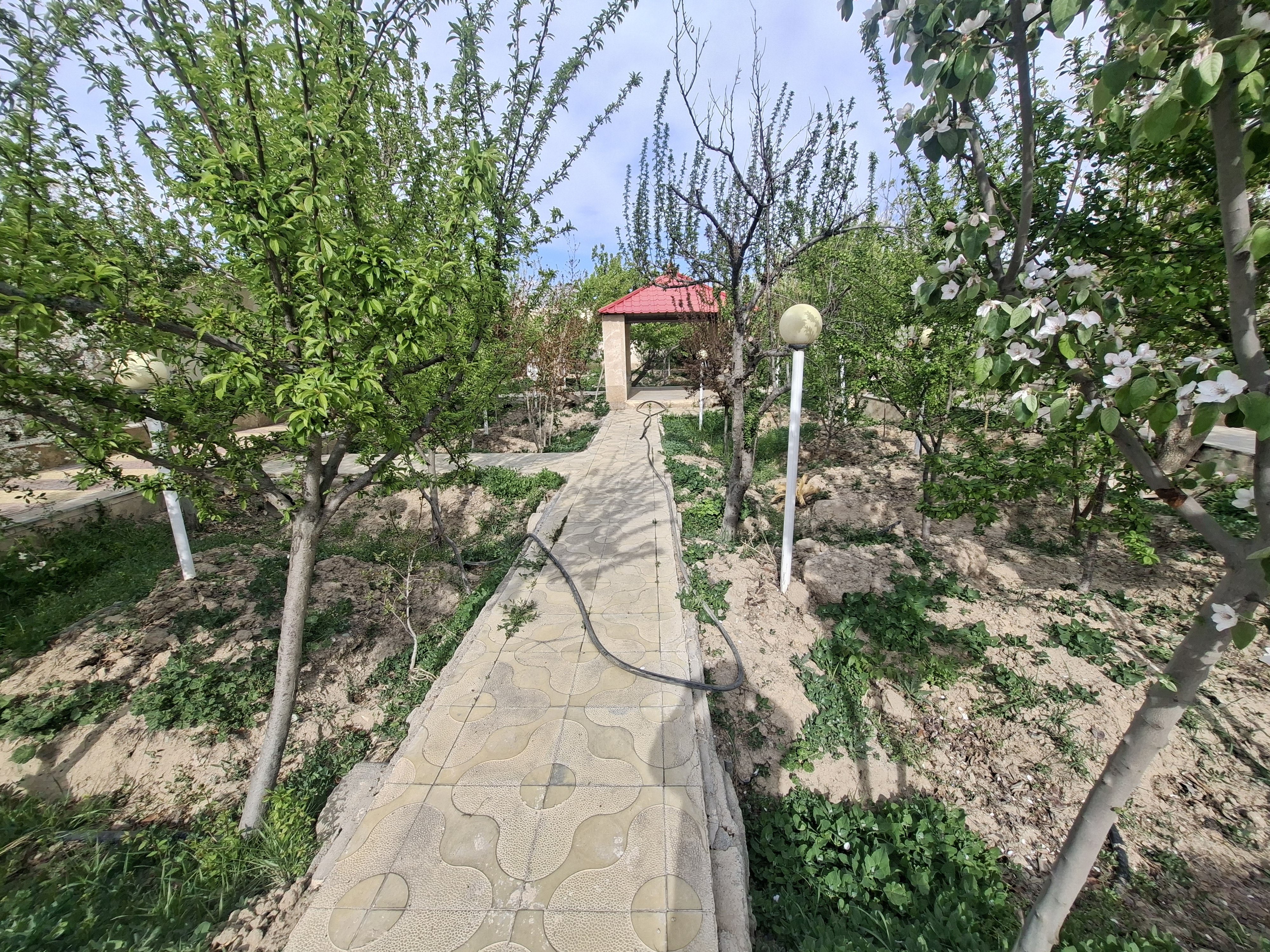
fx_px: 477
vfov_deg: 89.9
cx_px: 635
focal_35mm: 13
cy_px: 476
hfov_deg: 106.2
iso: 40
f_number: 2.2
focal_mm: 1.74
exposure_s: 1/762
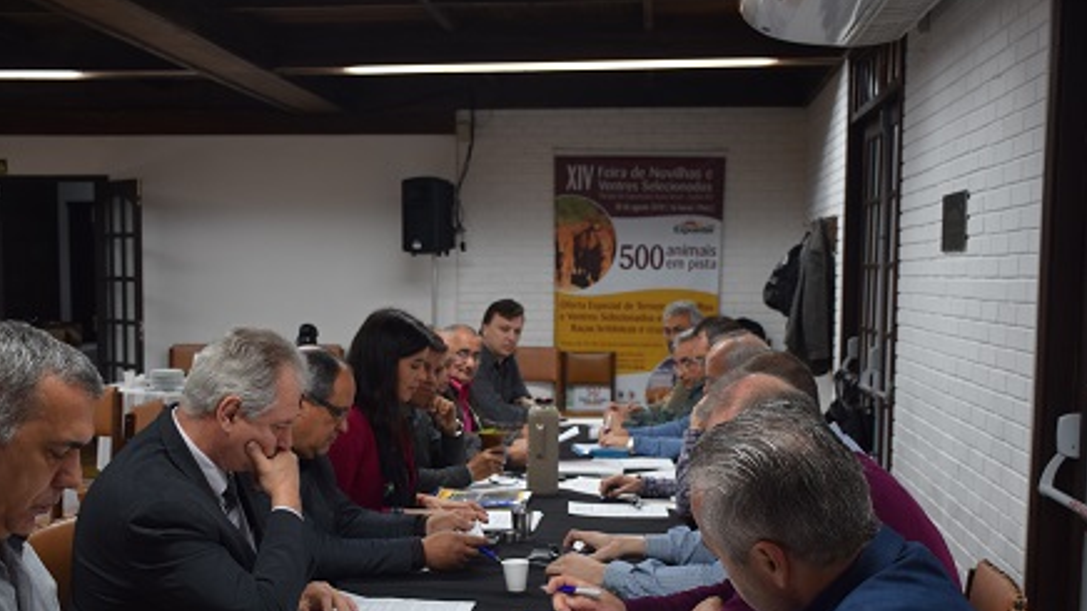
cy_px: 441
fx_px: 1433
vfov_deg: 23.9
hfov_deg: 41.5
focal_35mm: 50
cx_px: 534
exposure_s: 1/60
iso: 450
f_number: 4
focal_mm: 23
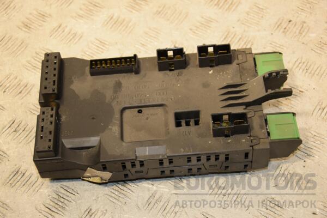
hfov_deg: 28.1
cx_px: 164
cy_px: 109
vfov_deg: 18.9
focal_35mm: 72
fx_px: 654
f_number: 4.8
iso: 800
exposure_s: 1/160
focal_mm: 48
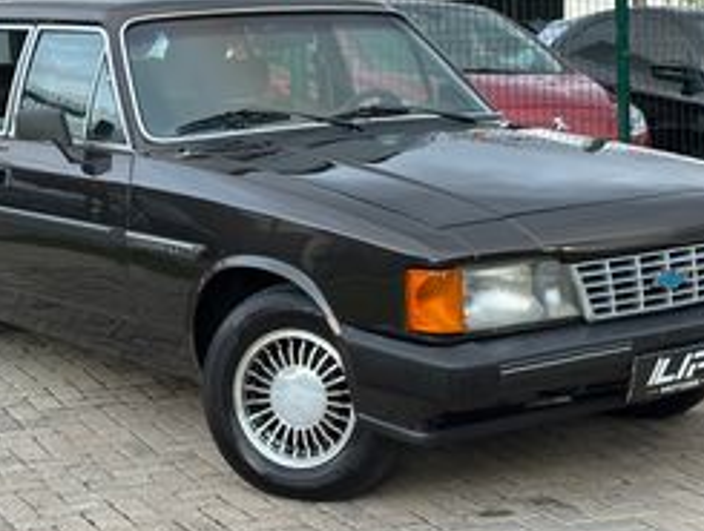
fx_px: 1876
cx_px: 322
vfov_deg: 16.1
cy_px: 158
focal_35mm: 92
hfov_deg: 21.3
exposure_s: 1/60
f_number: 1.78
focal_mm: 6.86
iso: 250
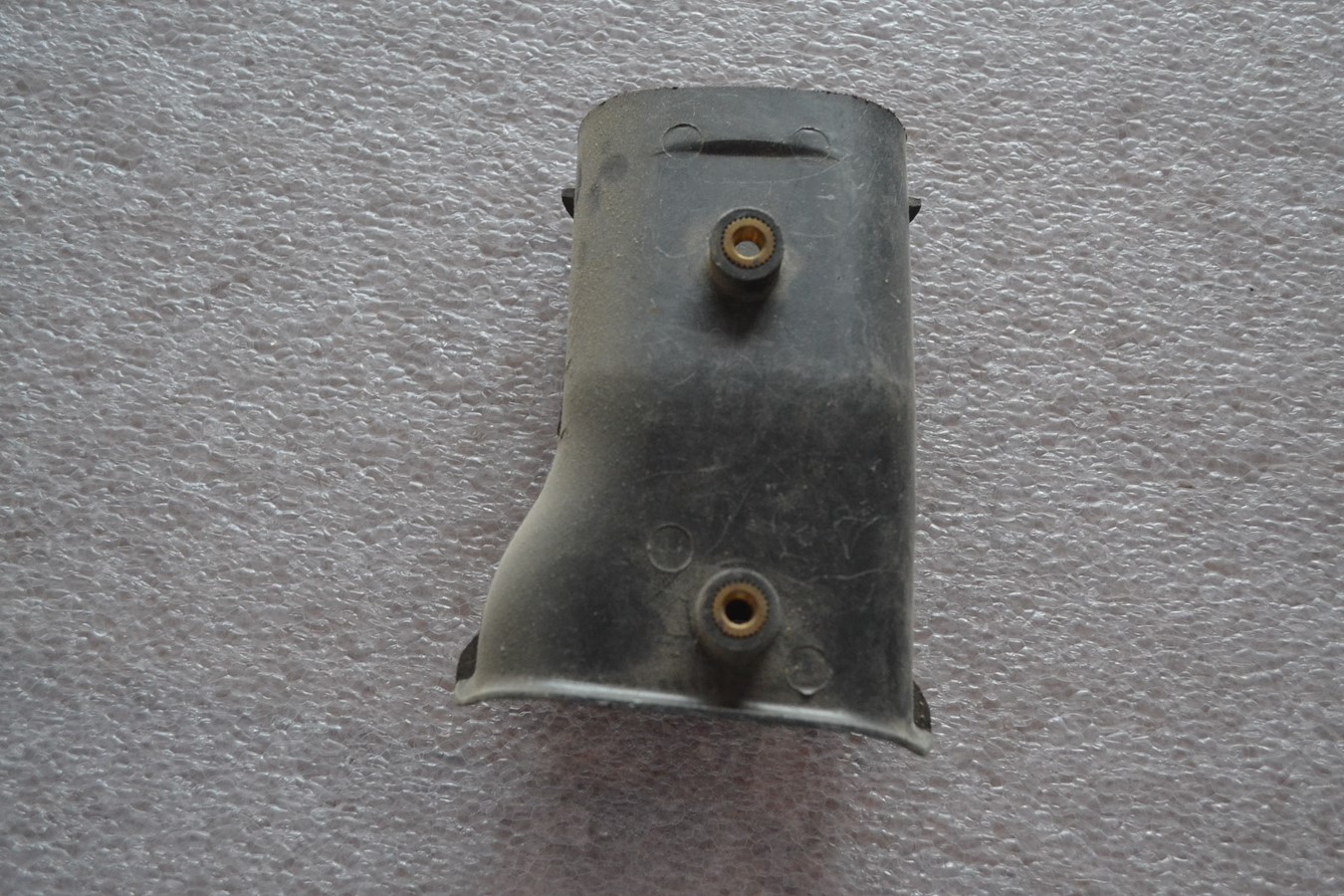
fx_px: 1568
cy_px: 448
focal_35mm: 42
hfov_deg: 46.4
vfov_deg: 31.9
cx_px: 672
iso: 1400
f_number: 4.5
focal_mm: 28
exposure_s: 1/60
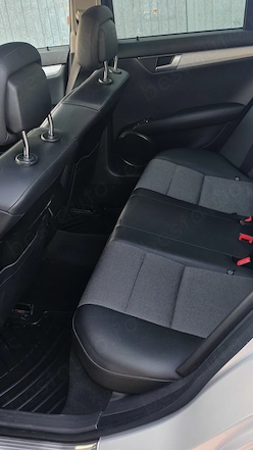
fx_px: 477
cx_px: 152
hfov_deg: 29.6
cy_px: 221
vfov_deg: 50.5
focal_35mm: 40
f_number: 2
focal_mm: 6.83
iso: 80
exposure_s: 1/130
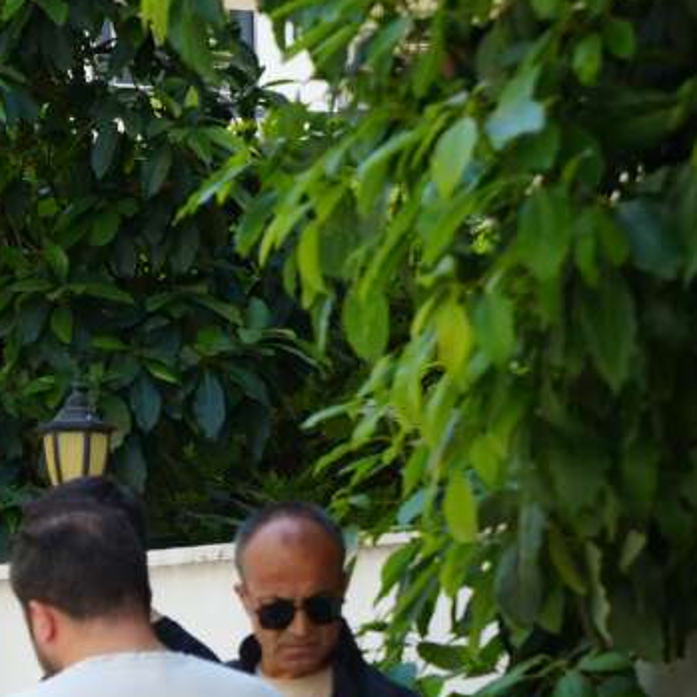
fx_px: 4966
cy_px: 778
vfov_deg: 8.0
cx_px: -346
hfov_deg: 7.9
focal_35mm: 218
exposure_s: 1/100
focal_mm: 70
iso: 100
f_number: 5.6
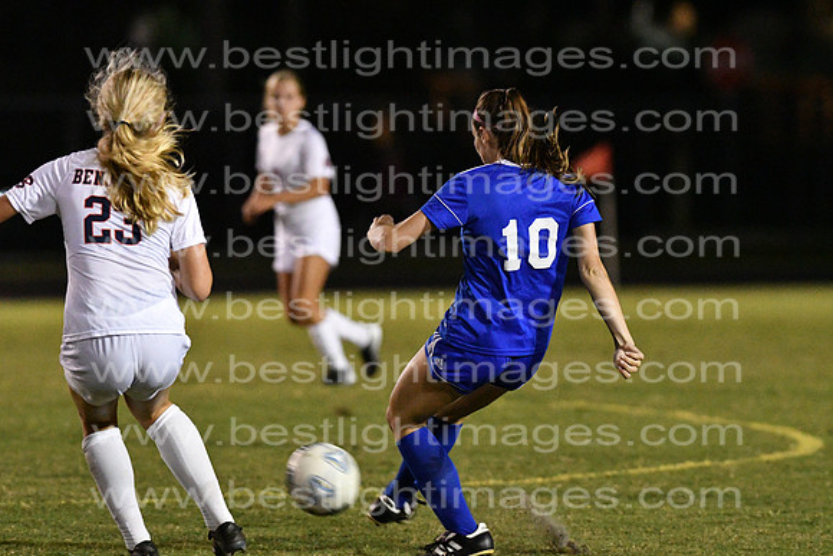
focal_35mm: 450
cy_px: 278
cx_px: 416
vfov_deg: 3.1
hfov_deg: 4.6
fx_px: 10414
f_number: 3.5
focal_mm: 300
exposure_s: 1/640
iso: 10000
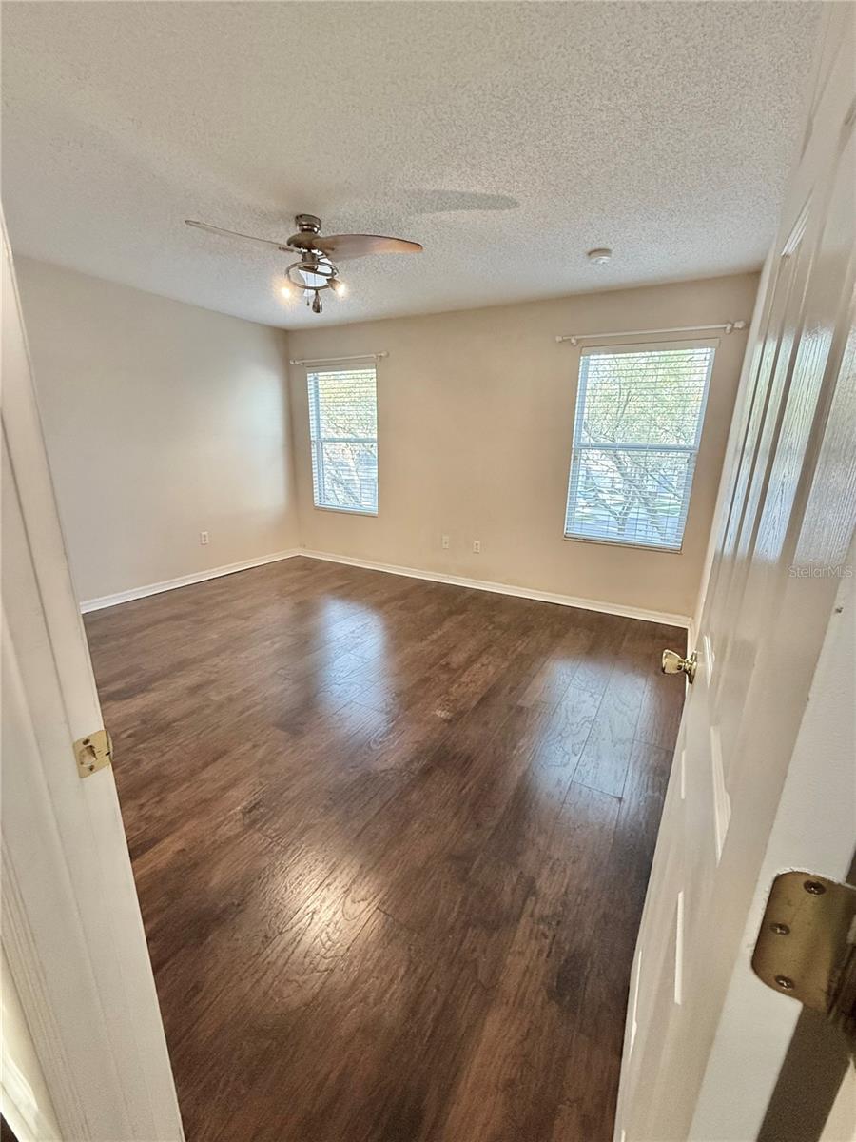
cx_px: 428
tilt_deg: -15.4
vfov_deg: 102.1
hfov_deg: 85.7
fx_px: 462
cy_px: 571
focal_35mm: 14
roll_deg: -1.8
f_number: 2.2
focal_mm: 2.22
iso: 640
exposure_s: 1/120
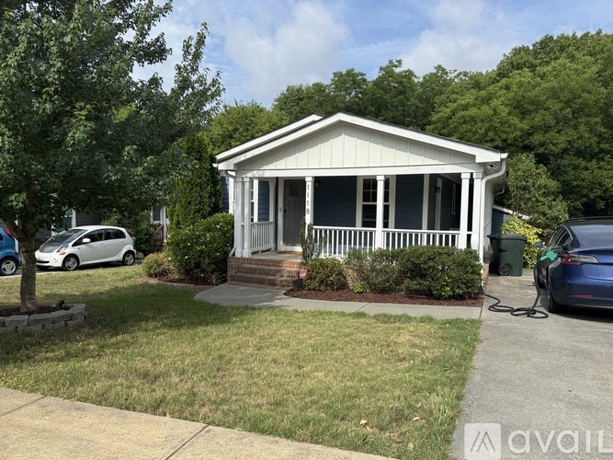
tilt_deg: -3.8
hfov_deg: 71.6
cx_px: 306
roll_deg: -1.2
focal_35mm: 24
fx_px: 425
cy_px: 230
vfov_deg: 56.8
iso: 80
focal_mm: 6.76
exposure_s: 1/3802
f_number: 1.78
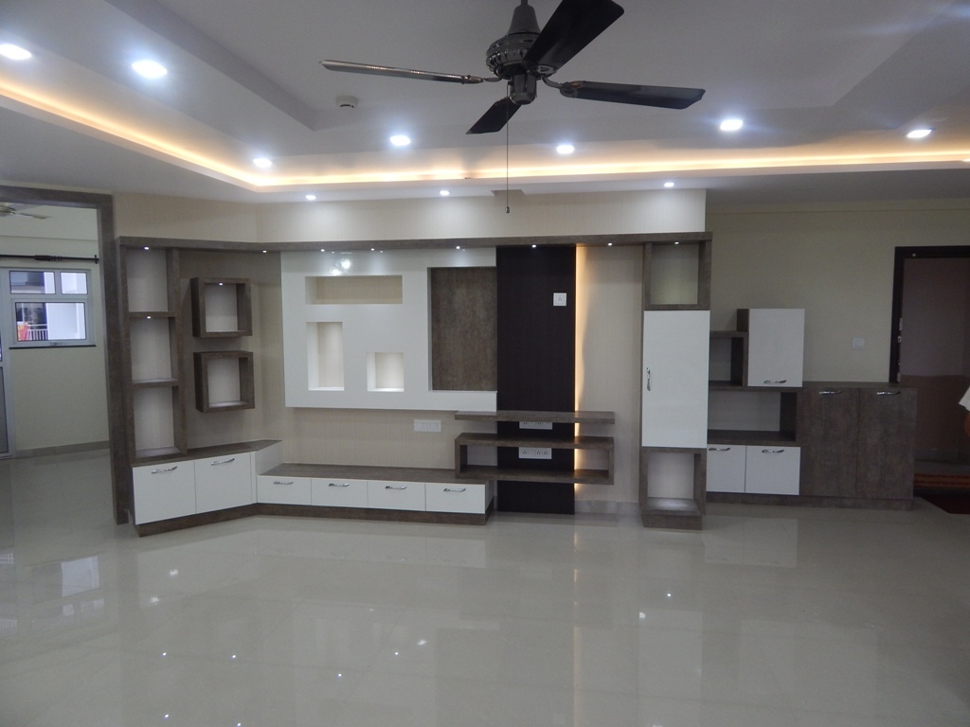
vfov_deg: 58.9
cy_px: 364
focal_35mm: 23
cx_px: 485
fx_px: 644
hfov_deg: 73.9
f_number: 3
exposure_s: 1/30
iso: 160
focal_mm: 4
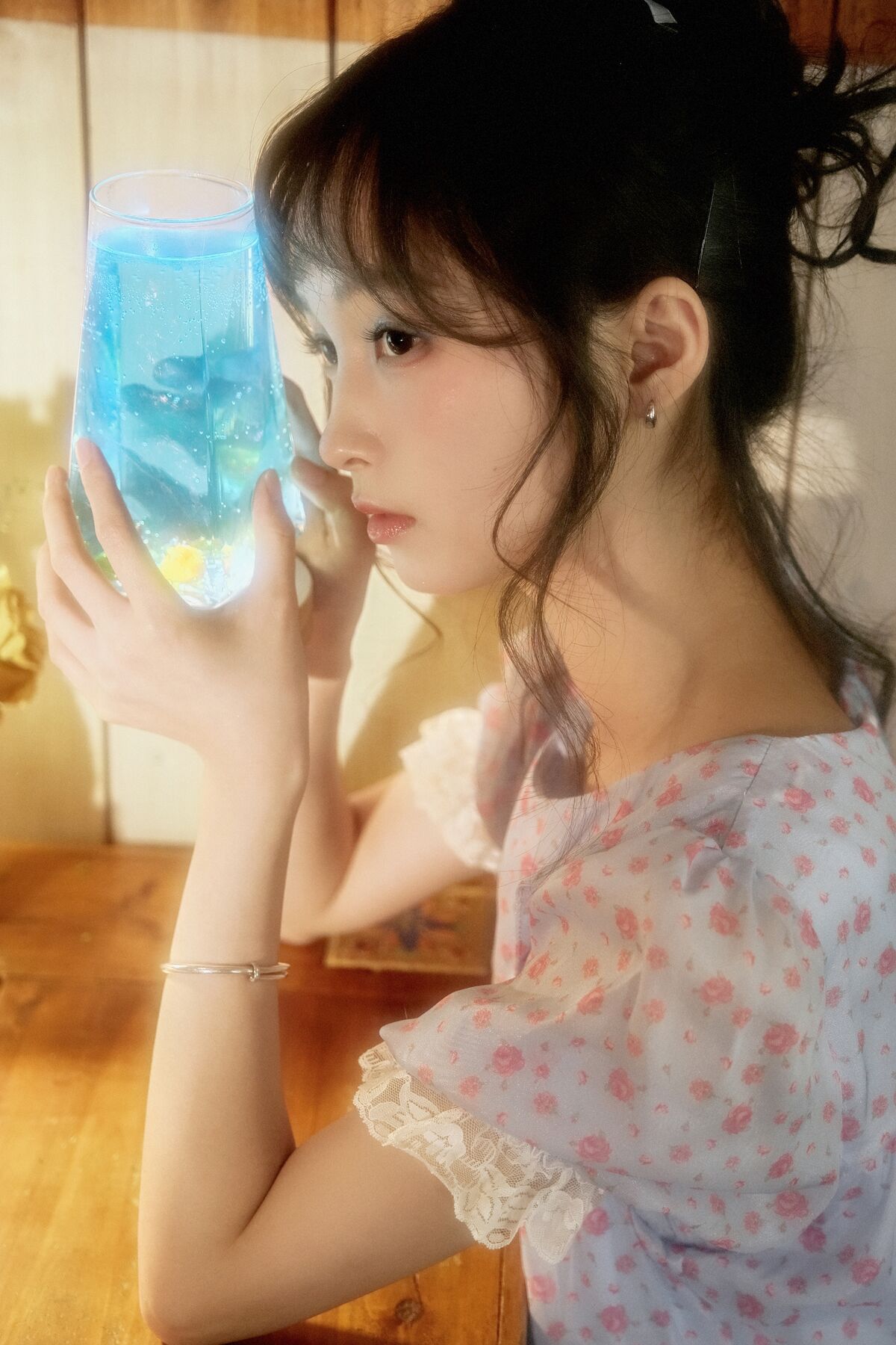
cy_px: 672
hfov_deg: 21.9
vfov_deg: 32.4
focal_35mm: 62
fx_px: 2314
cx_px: 448
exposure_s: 1/60
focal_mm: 41.4
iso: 640
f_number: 2.8
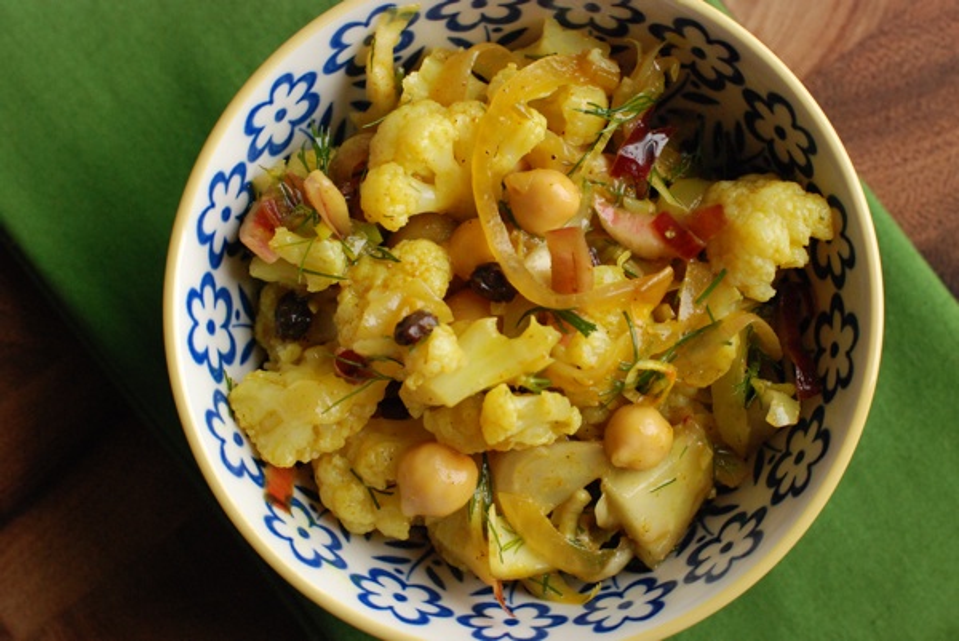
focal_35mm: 75
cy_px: 320
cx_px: 480
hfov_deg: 27.0
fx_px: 1999
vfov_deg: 18.2
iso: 1000
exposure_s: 1/200
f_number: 7.1
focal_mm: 50
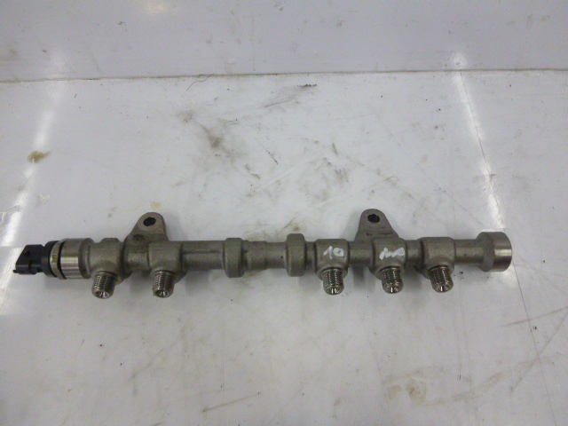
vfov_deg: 54.9
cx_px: 284
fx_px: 410
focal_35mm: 25
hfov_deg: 69.4
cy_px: 213
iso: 400
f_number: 3.9
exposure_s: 1/20
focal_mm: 4.5
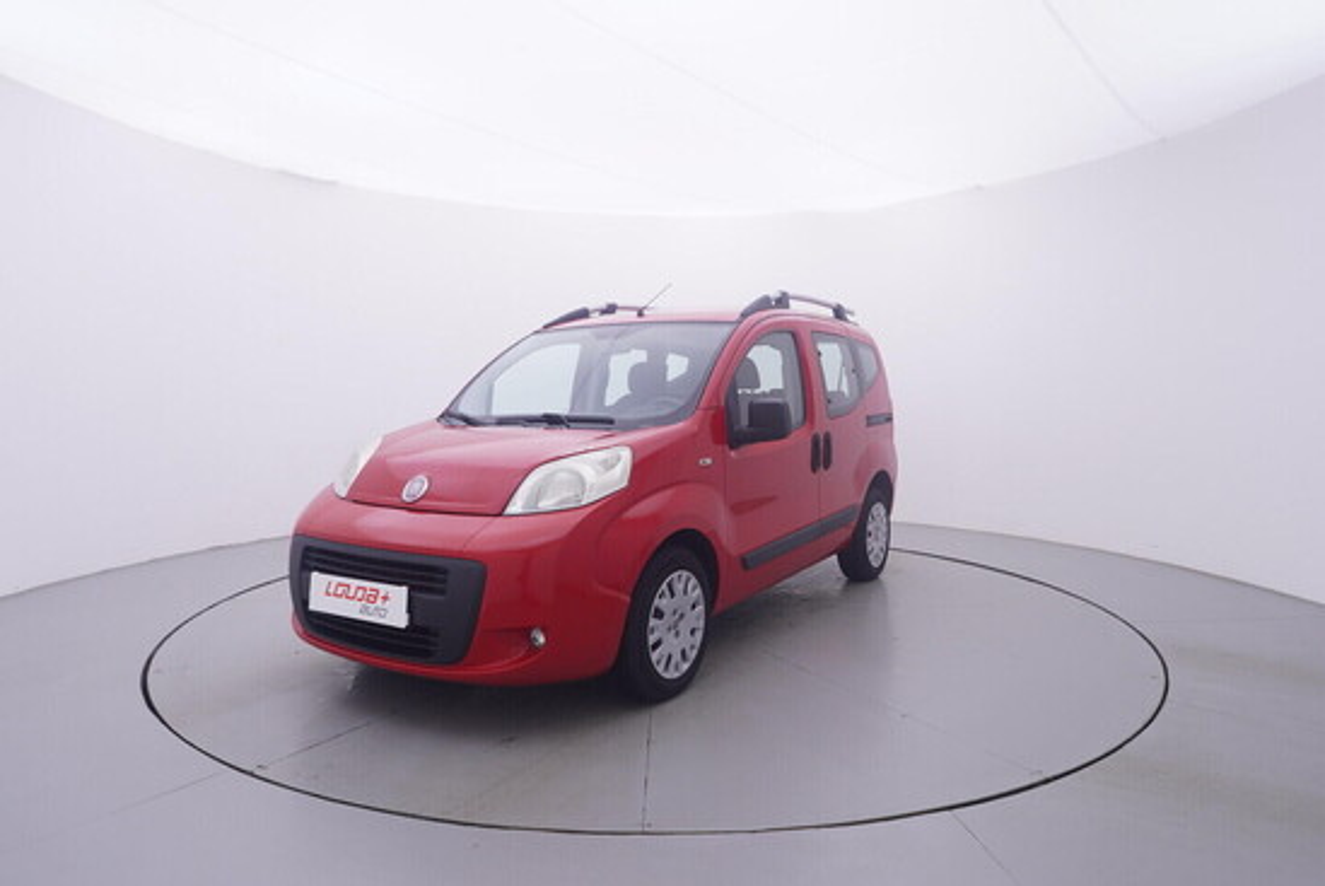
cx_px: 662
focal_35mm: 22
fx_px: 829
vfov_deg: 56.2
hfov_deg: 77.3
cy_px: 443
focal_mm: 15
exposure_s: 1/80
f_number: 5
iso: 200
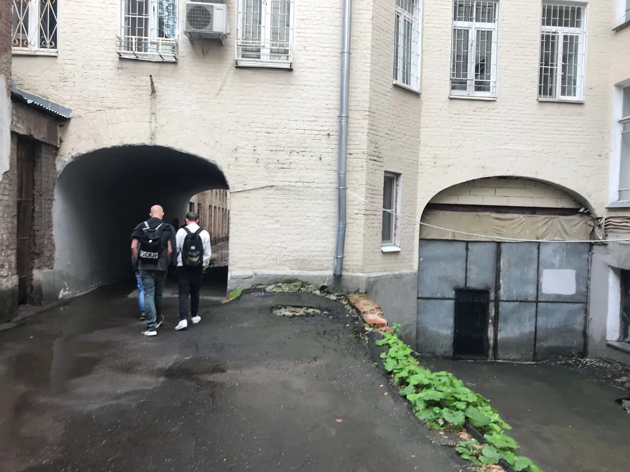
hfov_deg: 63.4
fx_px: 510
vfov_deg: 49.7
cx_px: 315
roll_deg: -0.4
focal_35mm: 28
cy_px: 236
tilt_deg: -0.5
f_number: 1.8
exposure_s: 1/122
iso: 20
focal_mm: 3.99
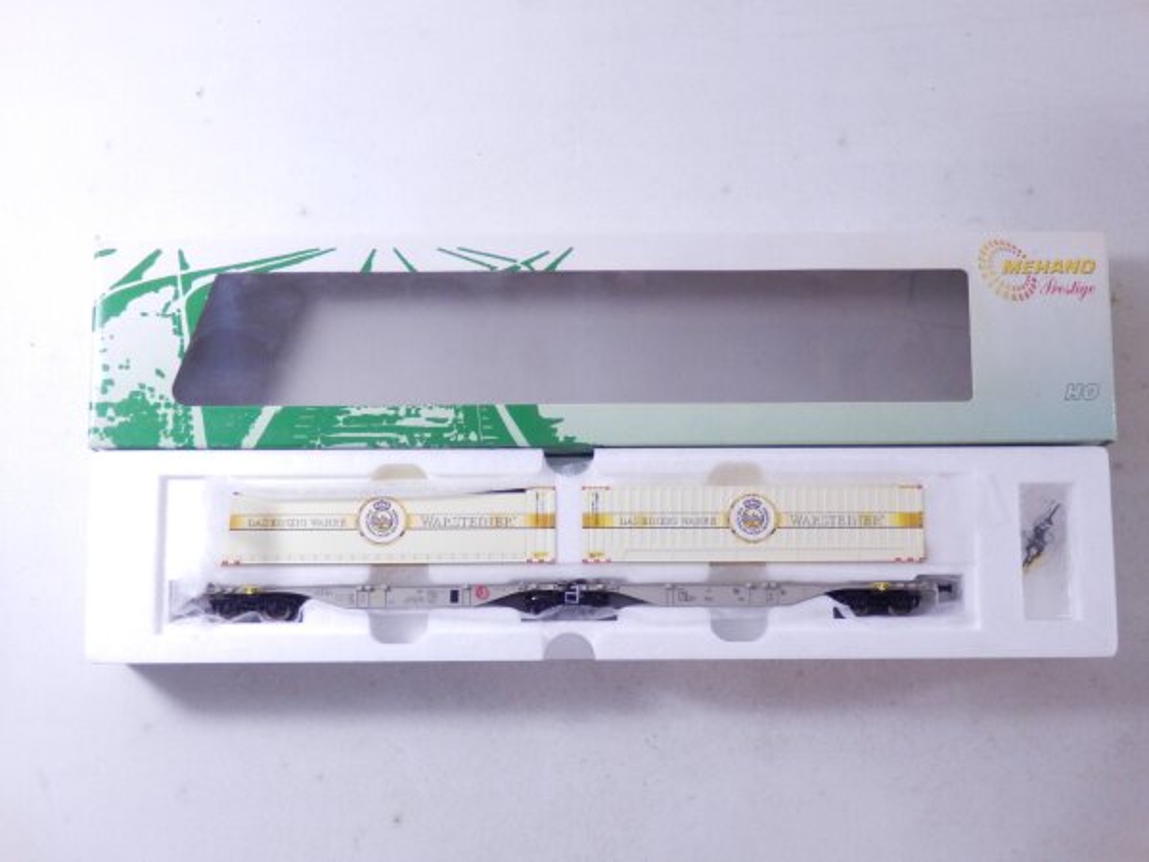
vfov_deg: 32.2
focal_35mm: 45
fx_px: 1494
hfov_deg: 42.1
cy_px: 431
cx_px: 574
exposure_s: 1/160
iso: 400
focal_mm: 8
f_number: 3.8
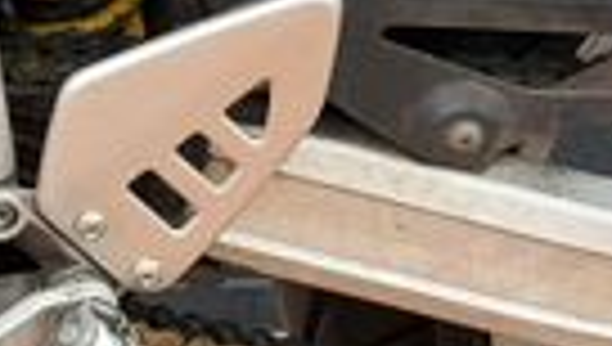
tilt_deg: -16.3
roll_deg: +0.6
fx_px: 3998
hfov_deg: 8.4
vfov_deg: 4.9
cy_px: -184
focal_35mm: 246
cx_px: -540
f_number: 1.78
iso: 80
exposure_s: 1/1027
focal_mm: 6.76
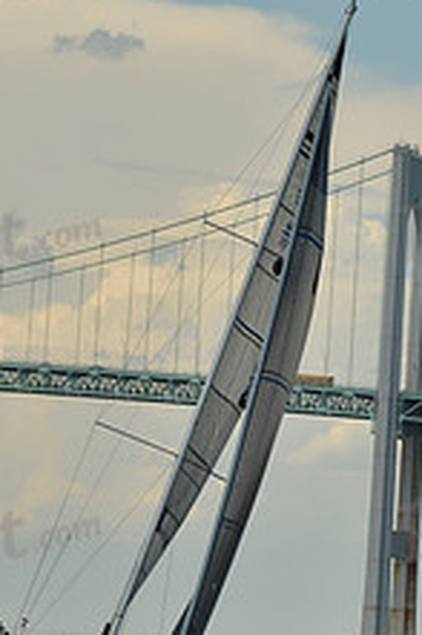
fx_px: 5089
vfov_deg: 7.1
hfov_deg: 4.7
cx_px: 251
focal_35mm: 289
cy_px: 379
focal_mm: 110
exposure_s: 1/1600
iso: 280
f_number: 9
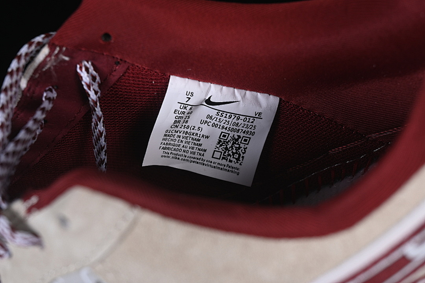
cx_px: 212
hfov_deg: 27.0
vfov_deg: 18.2
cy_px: 142
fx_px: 885
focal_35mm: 75
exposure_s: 1/80
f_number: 7.1
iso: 160
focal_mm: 50
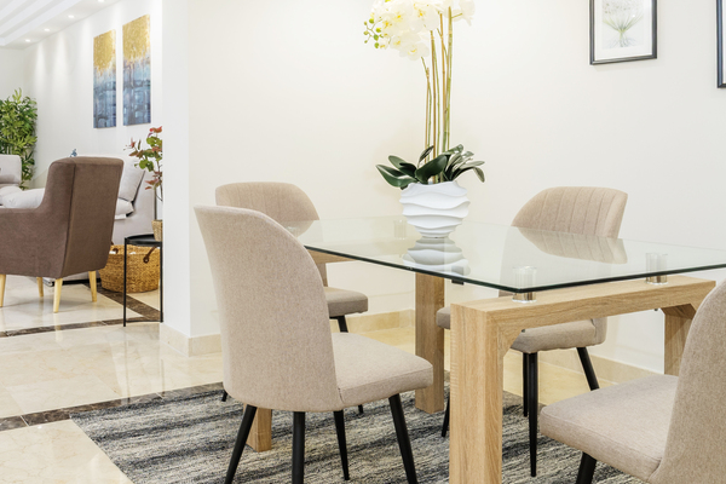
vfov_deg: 36.4
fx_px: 726
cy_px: 150
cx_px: 287
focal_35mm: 36
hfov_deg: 52.7
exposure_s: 1/2.5
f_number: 11
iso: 320
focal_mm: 18
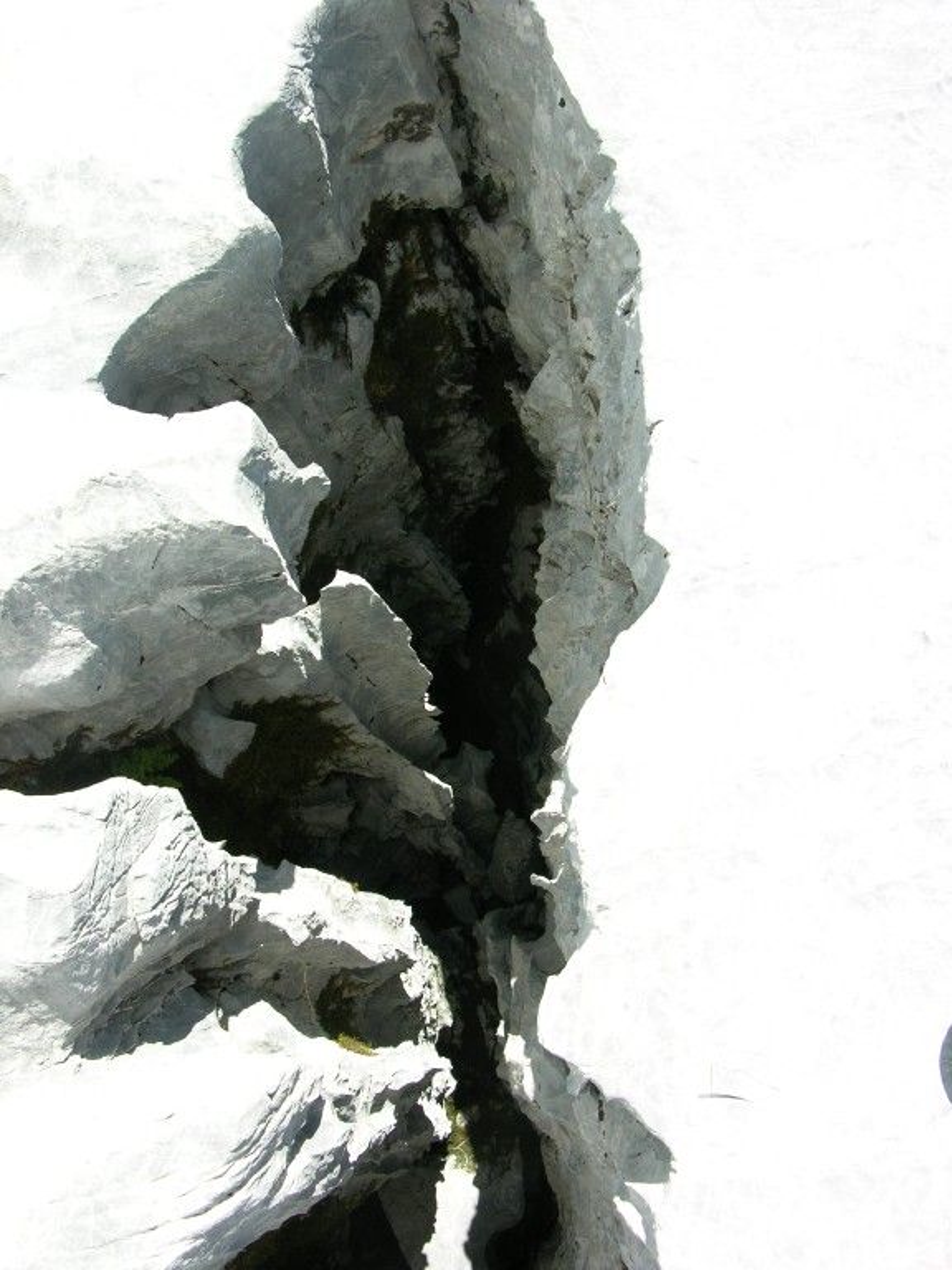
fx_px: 1283
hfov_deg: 40.7
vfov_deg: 52.6
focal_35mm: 35
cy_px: 635
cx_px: 476
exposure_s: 1/156
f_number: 5
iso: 50
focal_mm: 8.9
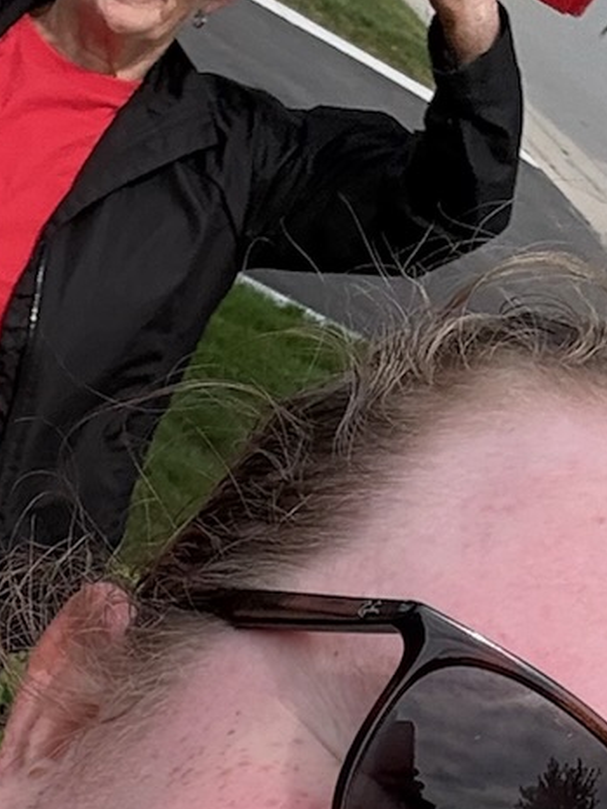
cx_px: 252
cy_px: 592
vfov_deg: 14.9
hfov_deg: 11.2
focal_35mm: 132
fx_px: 3085
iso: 25
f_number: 1.9
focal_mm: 2.69
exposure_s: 1/1255
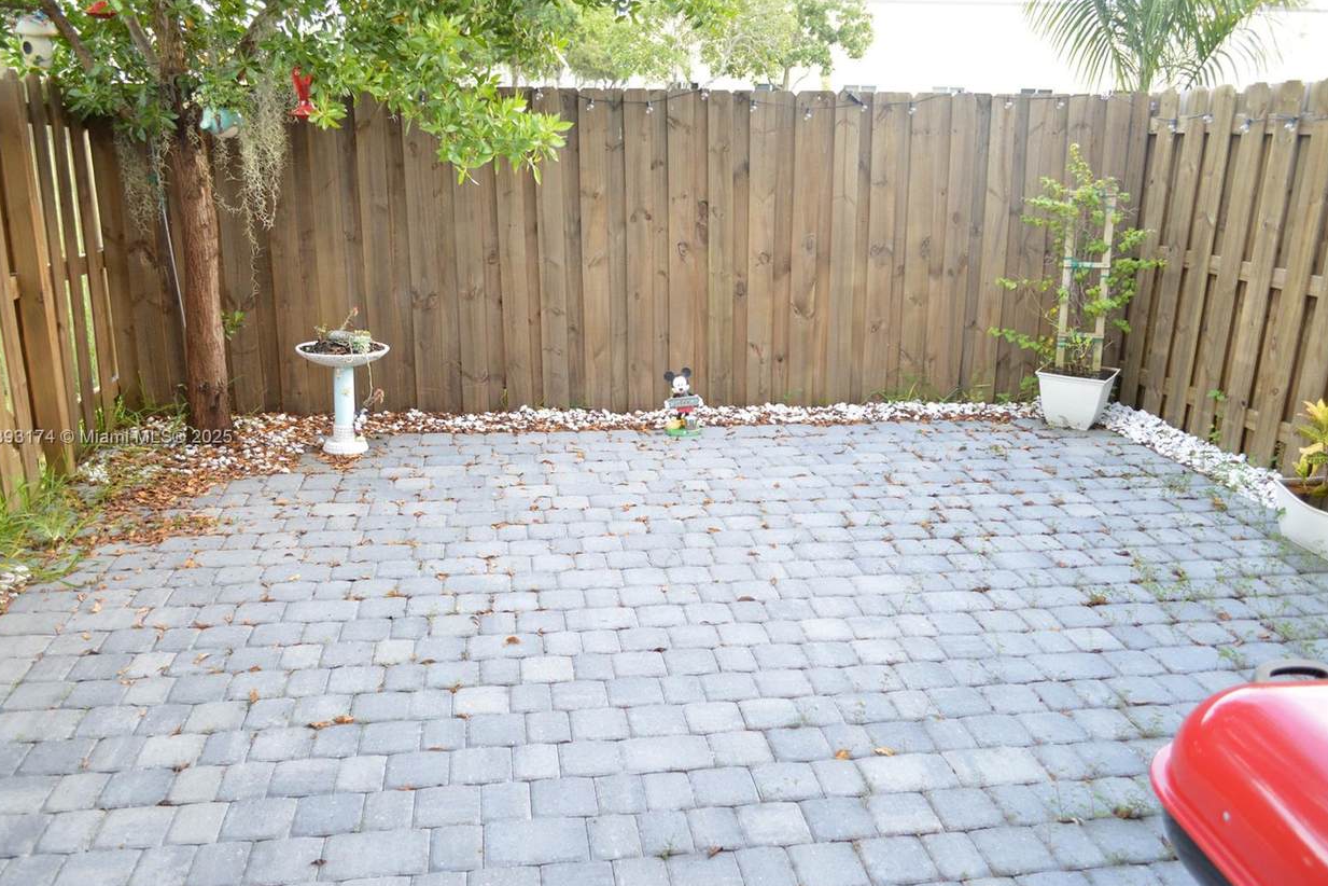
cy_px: 439
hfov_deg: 65.5
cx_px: 646
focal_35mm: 28
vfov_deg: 46.4
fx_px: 1033
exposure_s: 1/60
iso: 400
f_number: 4
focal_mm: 18
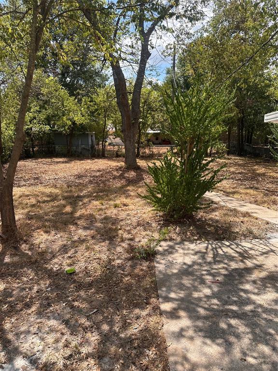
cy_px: 186
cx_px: 139
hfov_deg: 56.8
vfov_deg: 71.6
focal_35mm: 24
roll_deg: -1.5
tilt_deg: -13.2
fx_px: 257
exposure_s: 1/1916
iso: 80
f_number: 1.78
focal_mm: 6.86
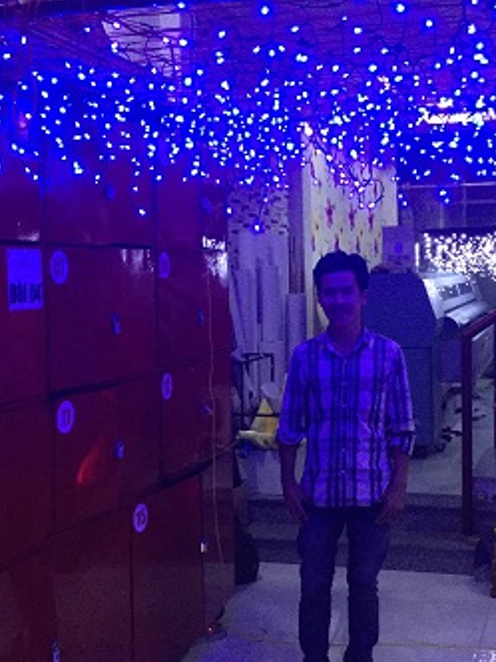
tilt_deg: -1.9
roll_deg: +2.1
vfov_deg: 34.3
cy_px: 301
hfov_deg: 26.1
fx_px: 1070
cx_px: 289
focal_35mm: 56
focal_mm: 3.3
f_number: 2.4
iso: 200
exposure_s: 1/33
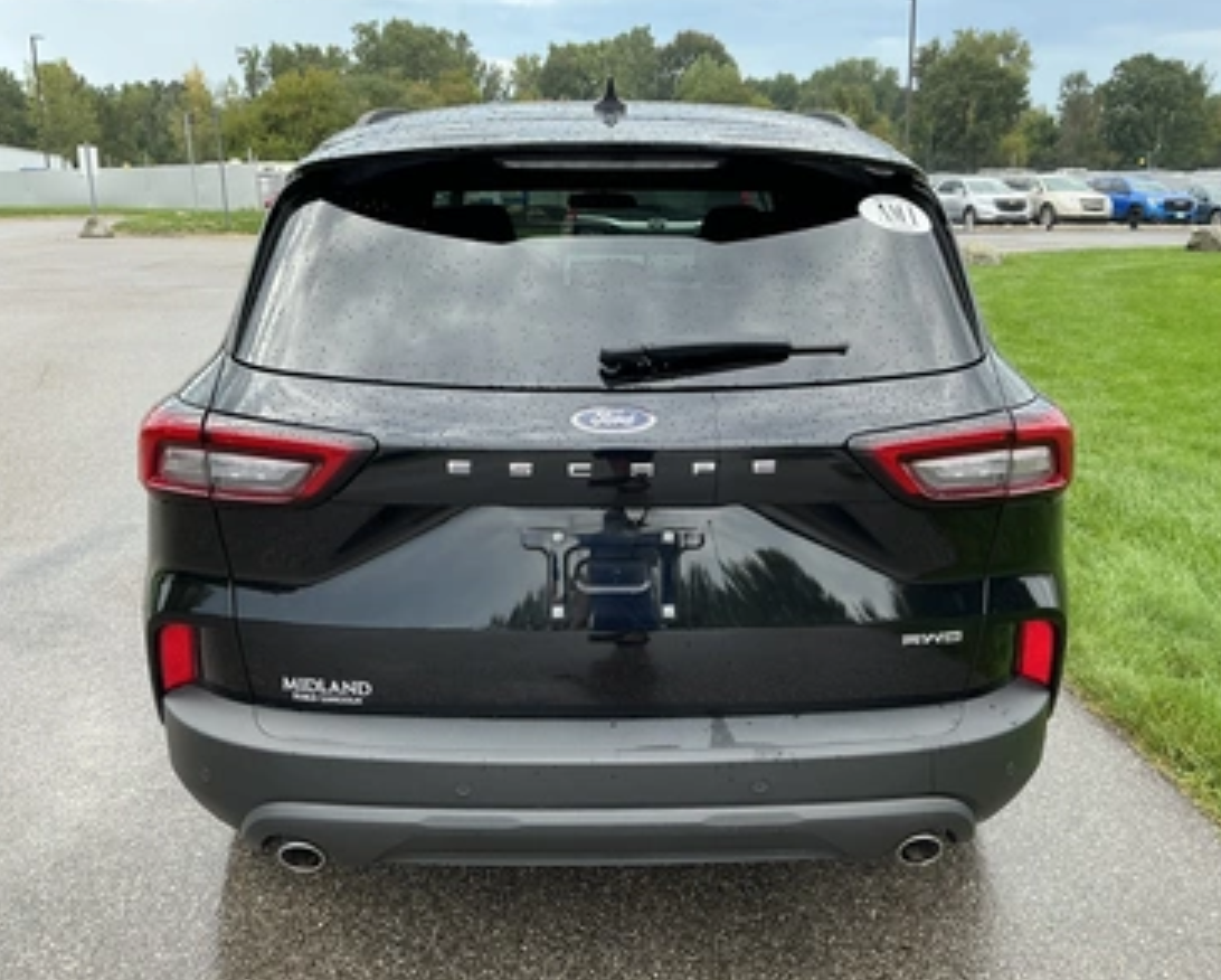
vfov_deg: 48.6
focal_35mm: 30
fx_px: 1085
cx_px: 627
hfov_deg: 58.7
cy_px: 493
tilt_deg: -15.6
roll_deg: +0.5
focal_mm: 3
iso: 25
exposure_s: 1/333
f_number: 1.8
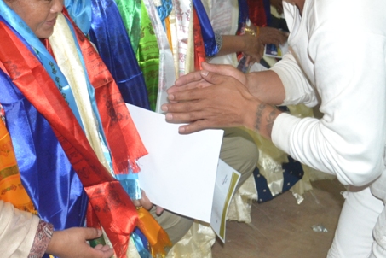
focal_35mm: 61
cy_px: -24
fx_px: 654
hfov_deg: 32.7
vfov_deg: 21.2
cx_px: 136
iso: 1400
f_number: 3.5
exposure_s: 1/60
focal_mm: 18
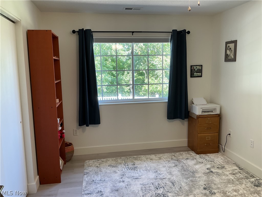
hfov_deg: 61.7
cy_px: 98
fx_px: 219
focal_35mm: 29
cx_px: 131
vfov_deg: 48.2
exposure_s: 1/60
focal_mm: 3
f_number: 1.8
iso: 40
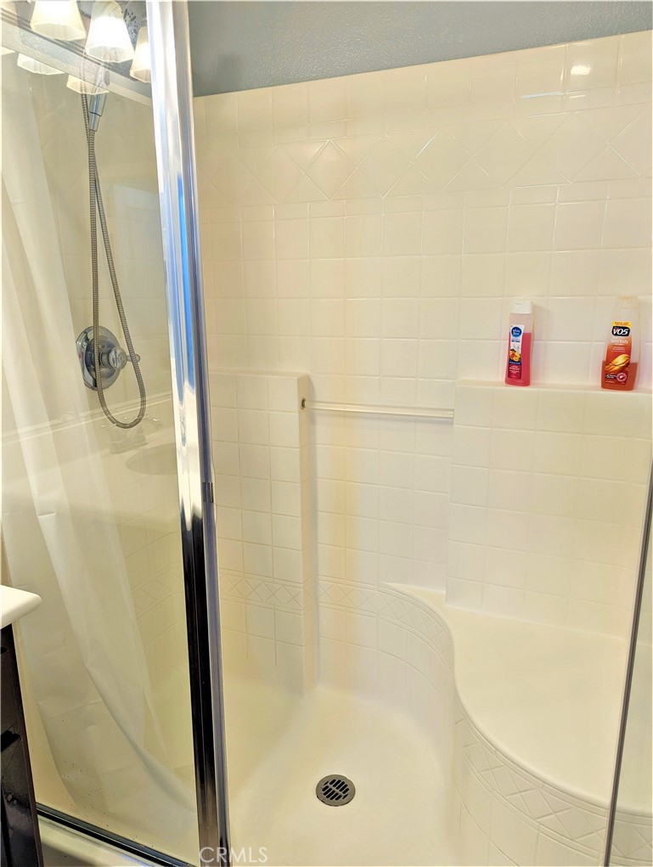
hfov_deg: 56.9
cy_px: 434
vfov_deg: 71.5
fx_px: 602
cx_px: 326
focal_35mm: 24
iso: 45
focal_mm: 6.81
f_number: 1.85
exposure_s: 1/30
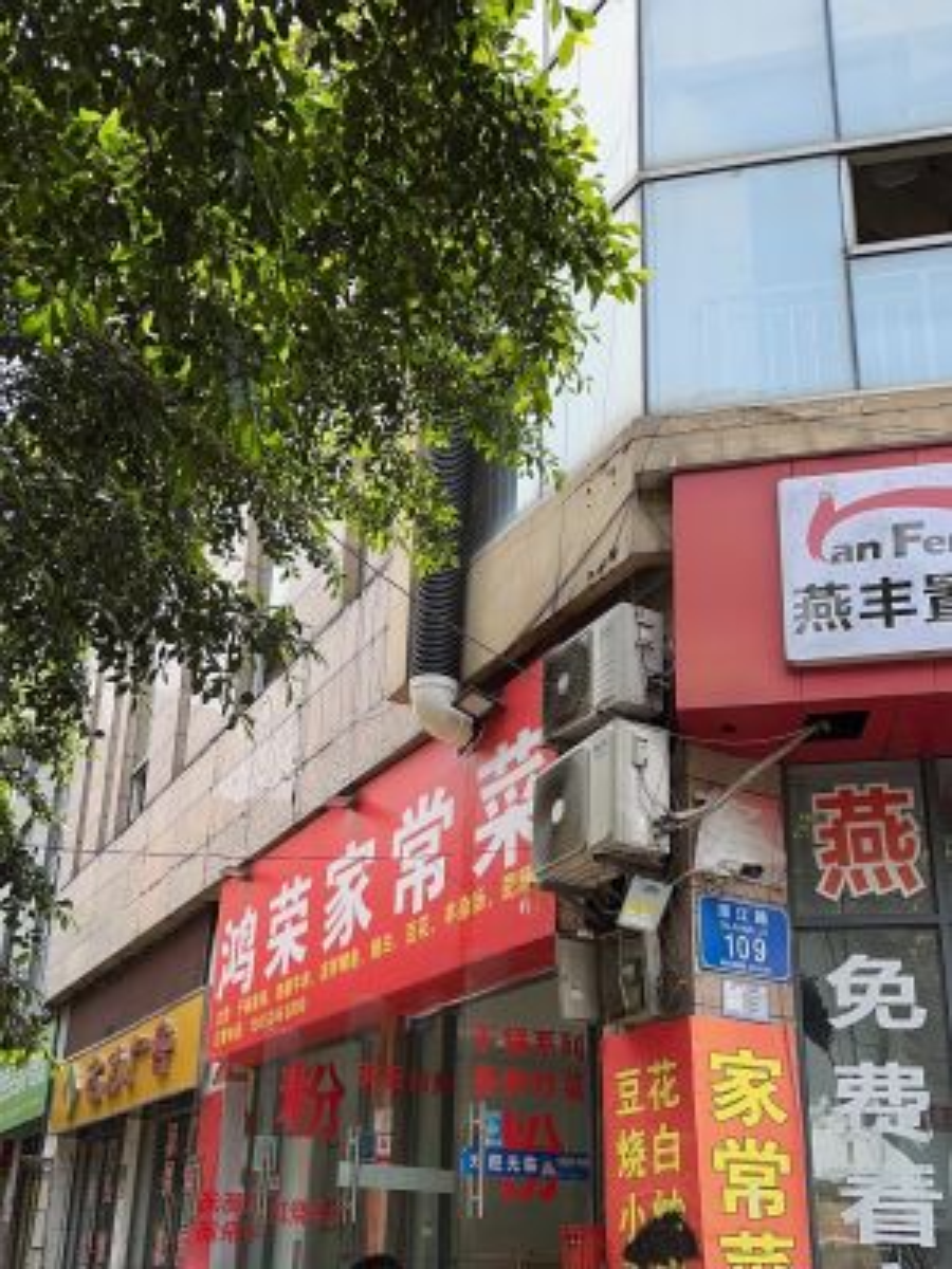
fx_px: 2017
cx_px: 476
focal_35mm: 55
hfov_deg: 26.6
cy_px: 634
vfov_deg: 34.9
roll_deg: -1.6
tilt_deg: +17.8
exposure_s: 1/664
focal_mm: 6.86
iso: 80
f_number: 1.78
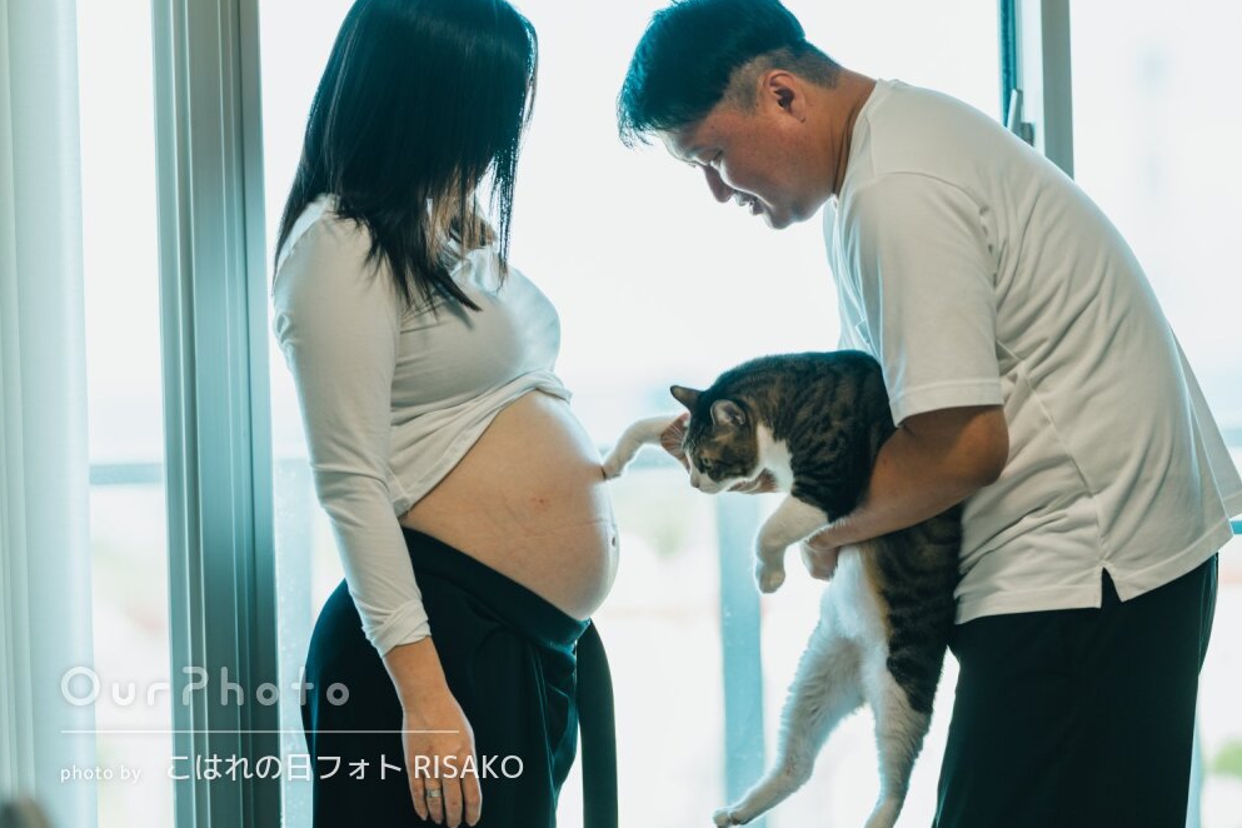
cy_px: 413
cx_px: 620
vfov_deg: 10.1
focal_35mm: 136
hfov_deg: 15.1
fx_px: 4692
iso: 160
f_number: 2.2
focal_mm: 135
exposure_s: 1/200
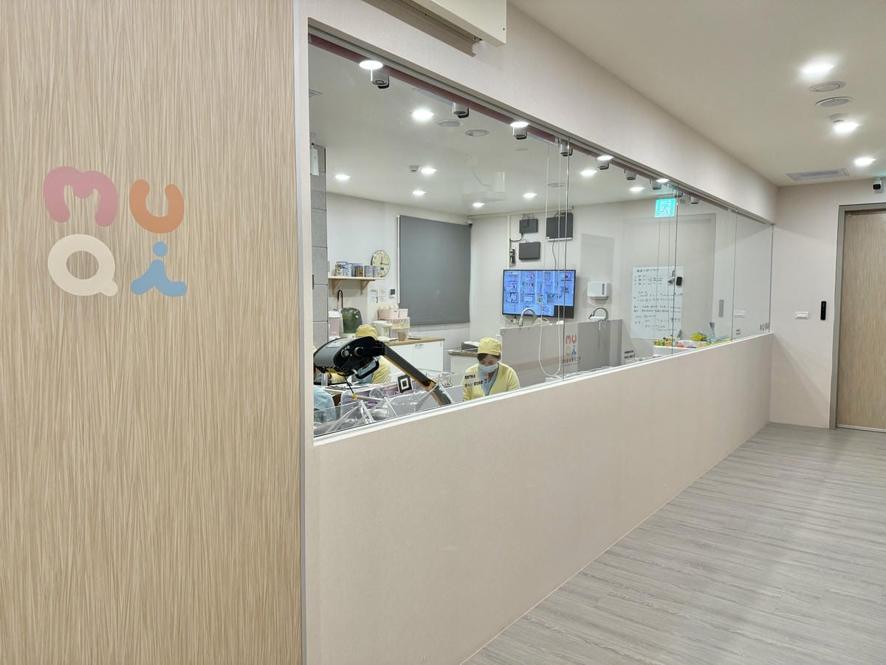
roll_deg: -0.3
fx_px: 614
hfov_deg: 71.6
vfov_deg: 56.8
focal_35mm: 24
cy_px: 332
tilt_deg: -3.3
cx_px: 443
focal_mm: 6.76
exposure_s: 1/140
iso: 200
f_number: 1.78
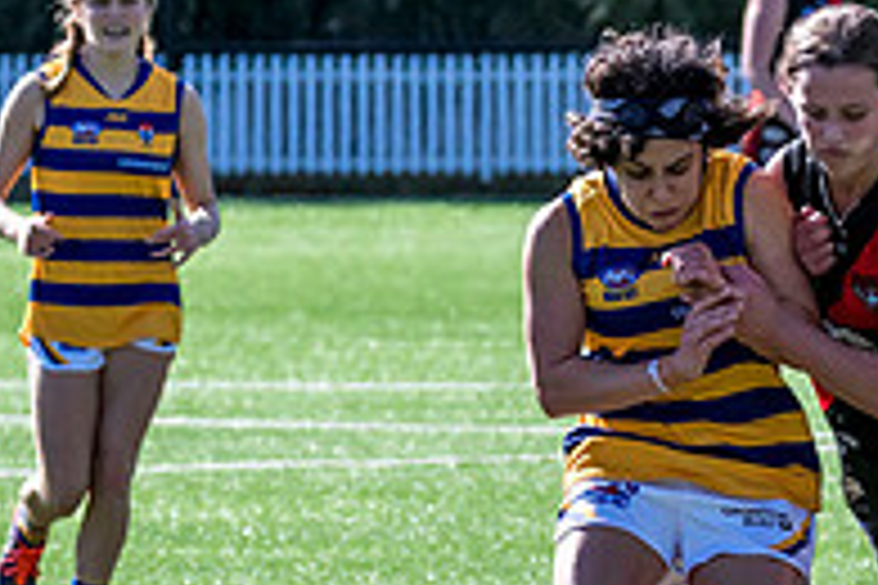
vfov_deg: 2.1
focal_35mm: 670
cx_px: 1164
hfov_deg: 3.1
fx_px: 16339
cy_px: 451
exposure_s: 1/1600
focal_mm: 180
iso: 800
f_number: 7.1
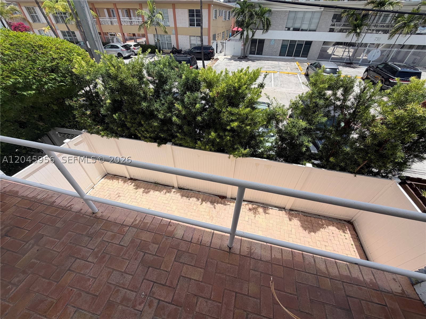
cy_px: 160
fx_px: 172
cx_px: 213
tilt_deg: -40.0
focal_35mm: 14
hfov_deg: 102.1
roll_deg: -1.9
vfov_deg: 85.7
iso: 20
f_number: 2.2
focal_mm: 2.22
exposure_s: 1/830
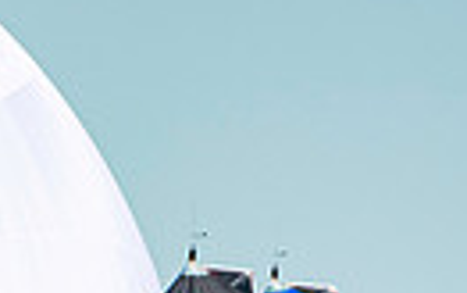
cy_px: 613
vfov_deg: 0.4
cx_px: -37
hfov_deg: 0.7
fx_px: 38835
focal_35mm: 3050
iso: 320
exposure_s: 1/3200
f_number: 5
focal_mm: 400
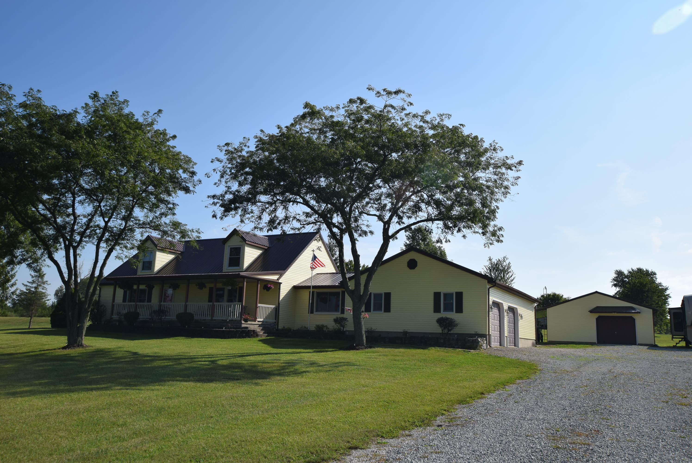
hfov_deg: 61.9
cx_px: 346
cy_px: 232
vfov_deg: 43.7
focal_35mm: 30
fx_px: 577
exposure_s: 1/400
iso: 200
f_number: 10
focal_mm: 20
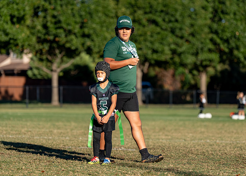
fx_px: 1208
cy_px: 89
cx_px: 118
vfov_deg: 8.3
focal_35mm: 173
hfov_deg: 11.6
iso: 100
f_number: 2.8
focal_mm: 138
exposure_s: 1/1600
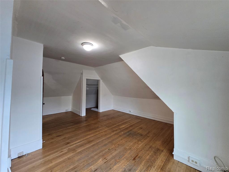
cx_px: 114
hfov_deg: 106.2
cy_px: 86
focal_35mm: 13
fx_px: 86
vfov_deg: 89.9
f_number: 2.2
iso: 250
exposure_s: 1/60
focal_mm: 2.2
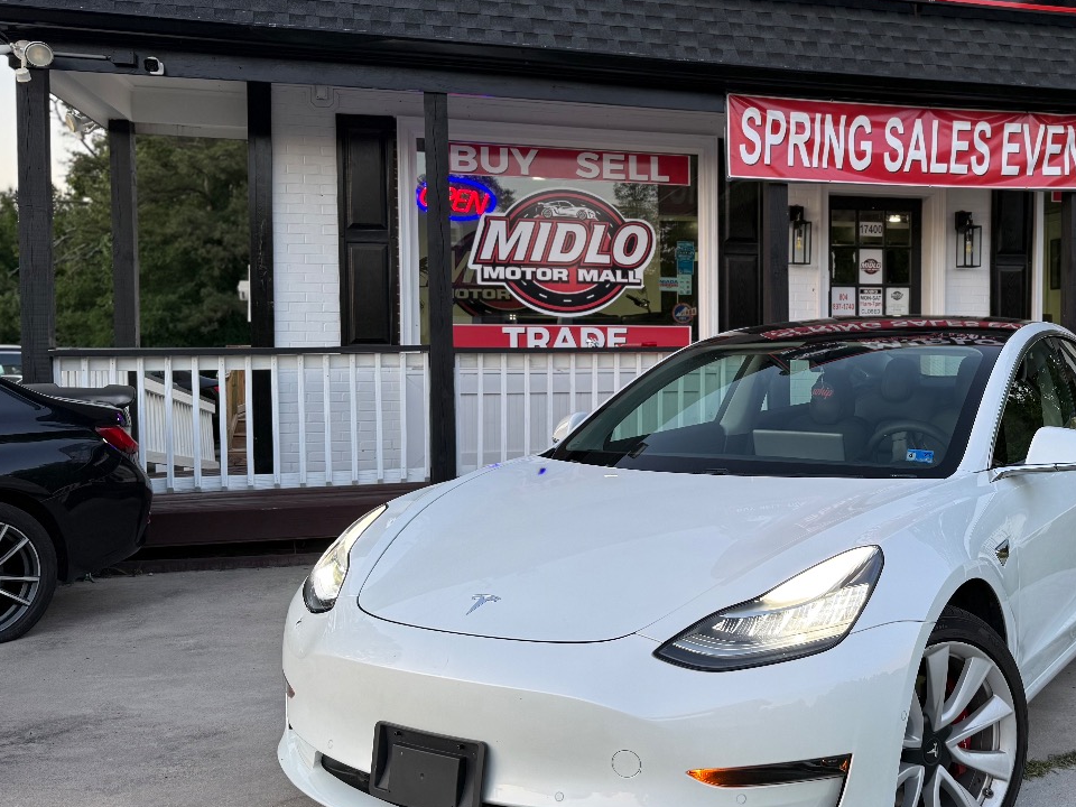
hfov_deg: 49.7
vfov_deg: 39.6
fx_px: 1119
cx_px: 782
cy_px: 384
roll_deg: -0.4
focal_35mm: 36
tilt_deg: -1.8
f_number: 1.78
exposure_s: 1/100
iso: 80
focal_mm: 6.76
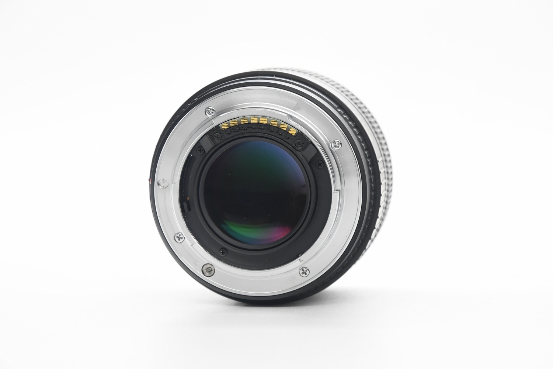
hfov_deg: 17.1
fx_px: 1843
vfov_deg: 11.4
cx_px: 276
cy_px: 184
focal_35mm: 120
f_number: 7.1
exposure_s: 1/100
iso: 1600
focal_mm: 80
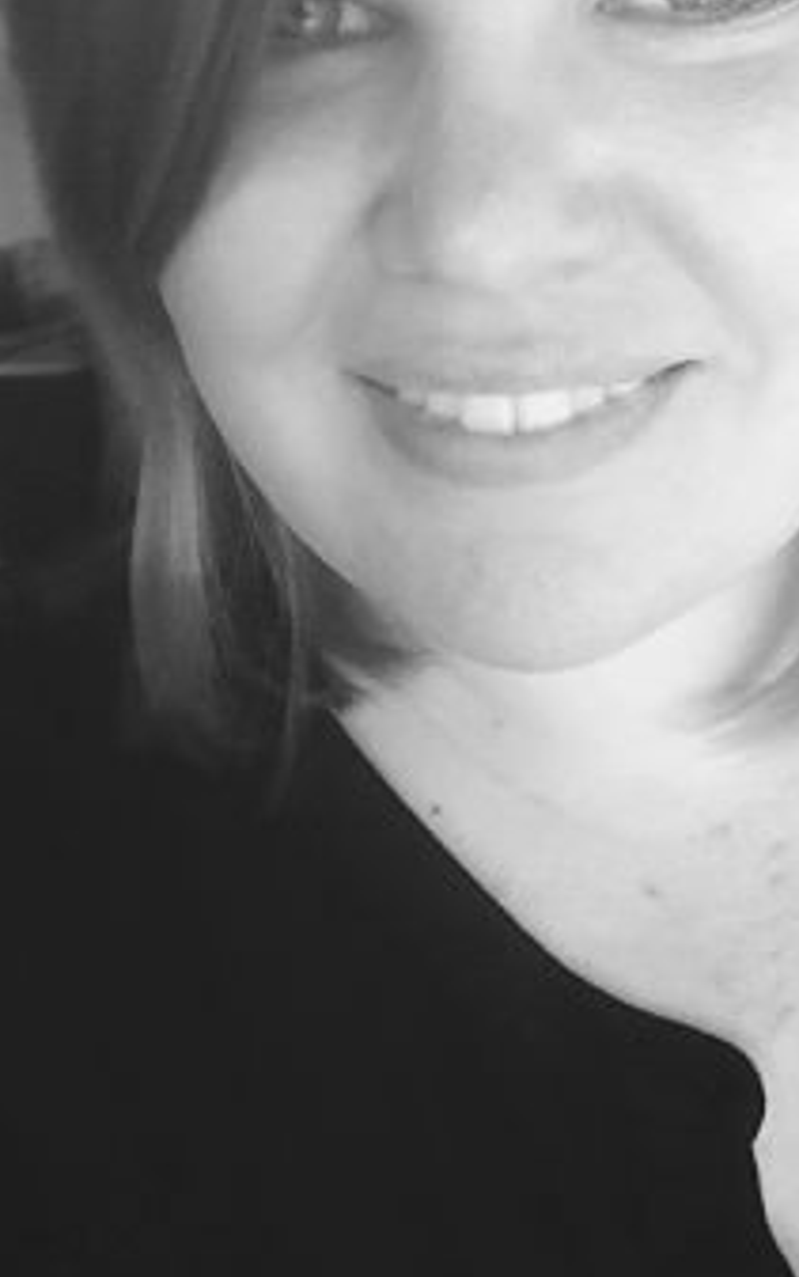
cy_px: 294
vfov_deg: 37.7
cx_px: 595
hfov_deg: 24.6
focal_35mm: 52
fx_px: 1809
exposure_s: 1/40
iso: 50
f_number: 2.4
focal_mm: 2.15
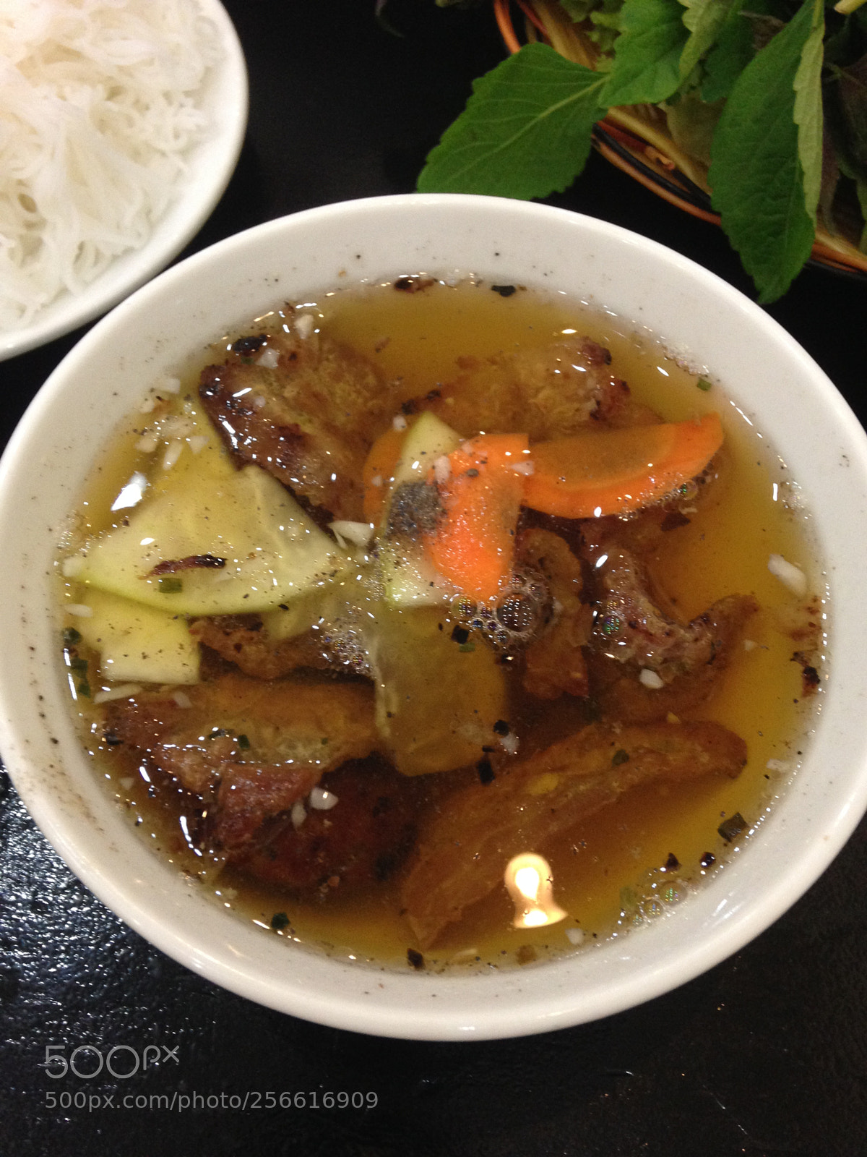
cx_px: 434
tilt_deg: -62.1
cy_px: 578
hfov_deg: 42.9
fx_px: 1102
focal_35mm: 33
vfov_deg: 55.4
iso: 200
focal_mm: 4.12
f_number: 2.4
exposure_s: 1/20
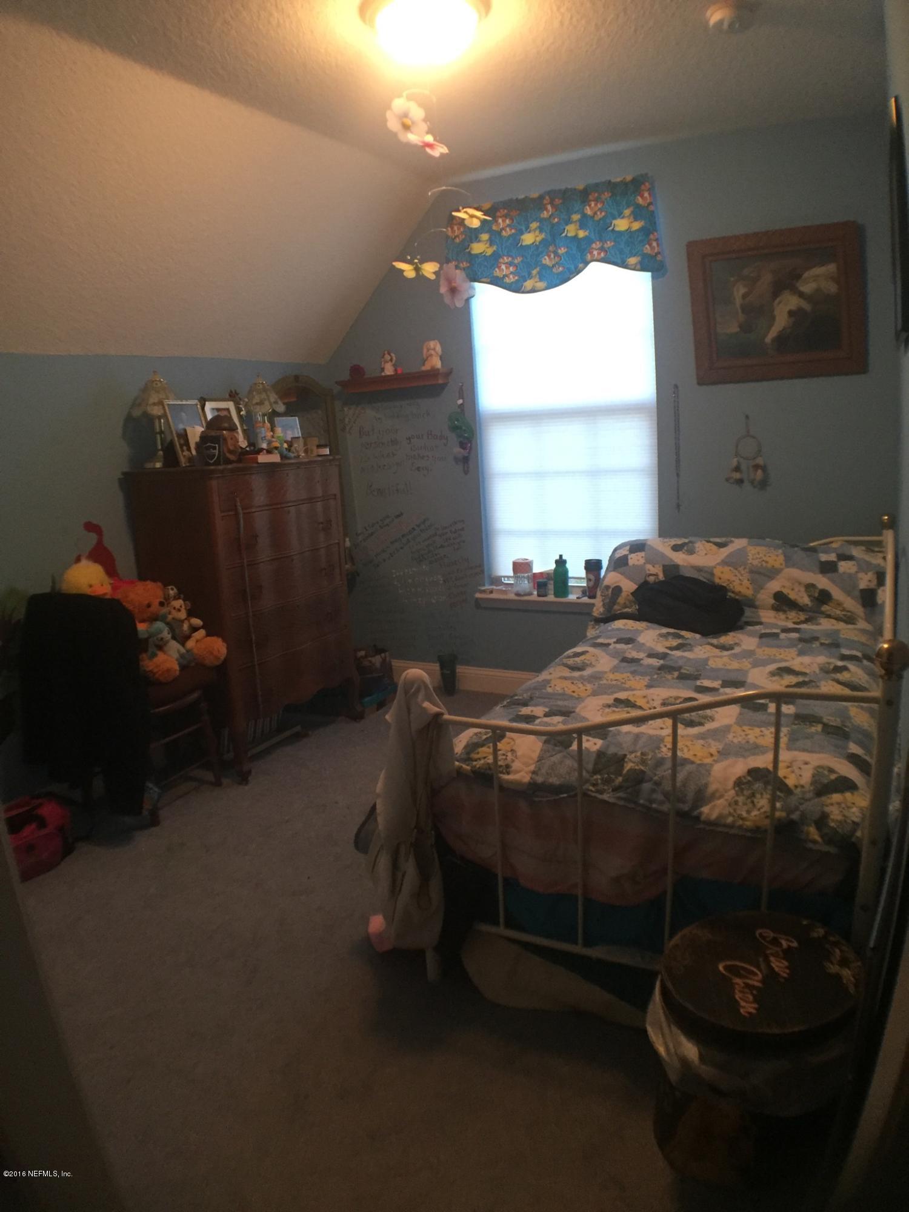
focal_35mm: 29
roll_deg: +3.1
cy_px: 606
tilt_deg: -11.5
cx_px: 454
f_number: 2.2
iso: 160
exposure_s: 1/30
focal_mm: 4.15
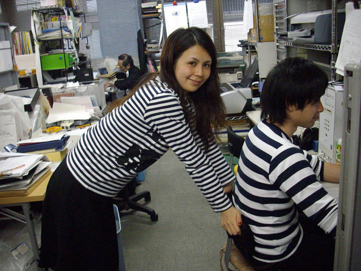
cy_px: 136
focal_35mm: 37
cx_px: 180
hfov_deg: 50.1
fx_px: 386
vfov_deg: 38.7
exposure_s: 1/50
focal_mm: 6.2
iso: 342
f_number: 2.8
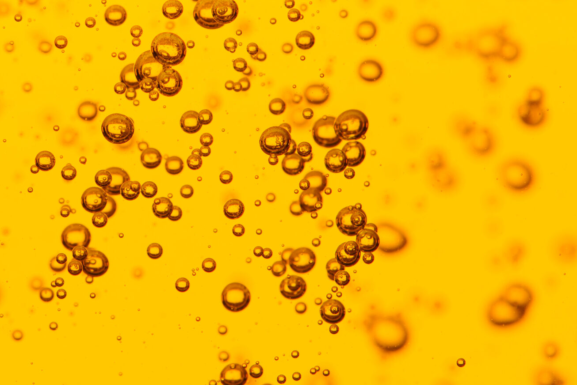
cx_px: -53
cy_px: -37
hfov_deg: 8.5
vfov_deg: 5.7
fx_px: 3864
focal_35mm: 241
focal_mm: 105
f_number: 13
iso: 160
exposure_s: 1/60
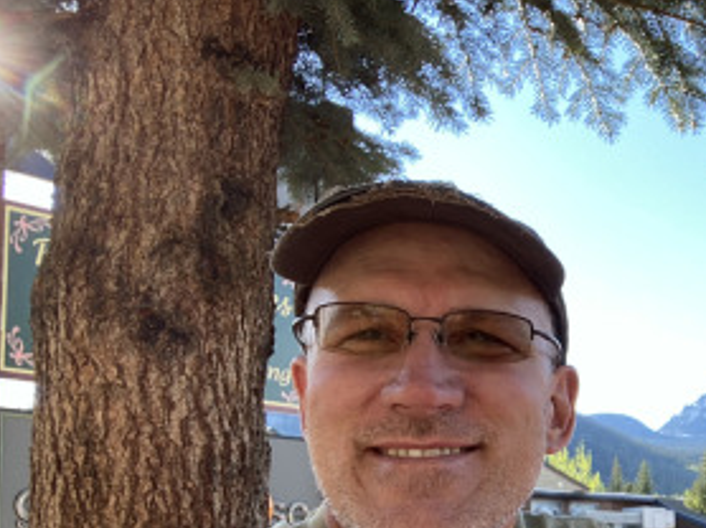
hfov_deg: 32.2
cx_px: 764
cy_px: 467
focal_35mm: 53
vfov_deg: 26.6
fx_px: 1080
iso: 25
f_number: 2.2
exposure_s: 1/122
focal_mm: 2.71
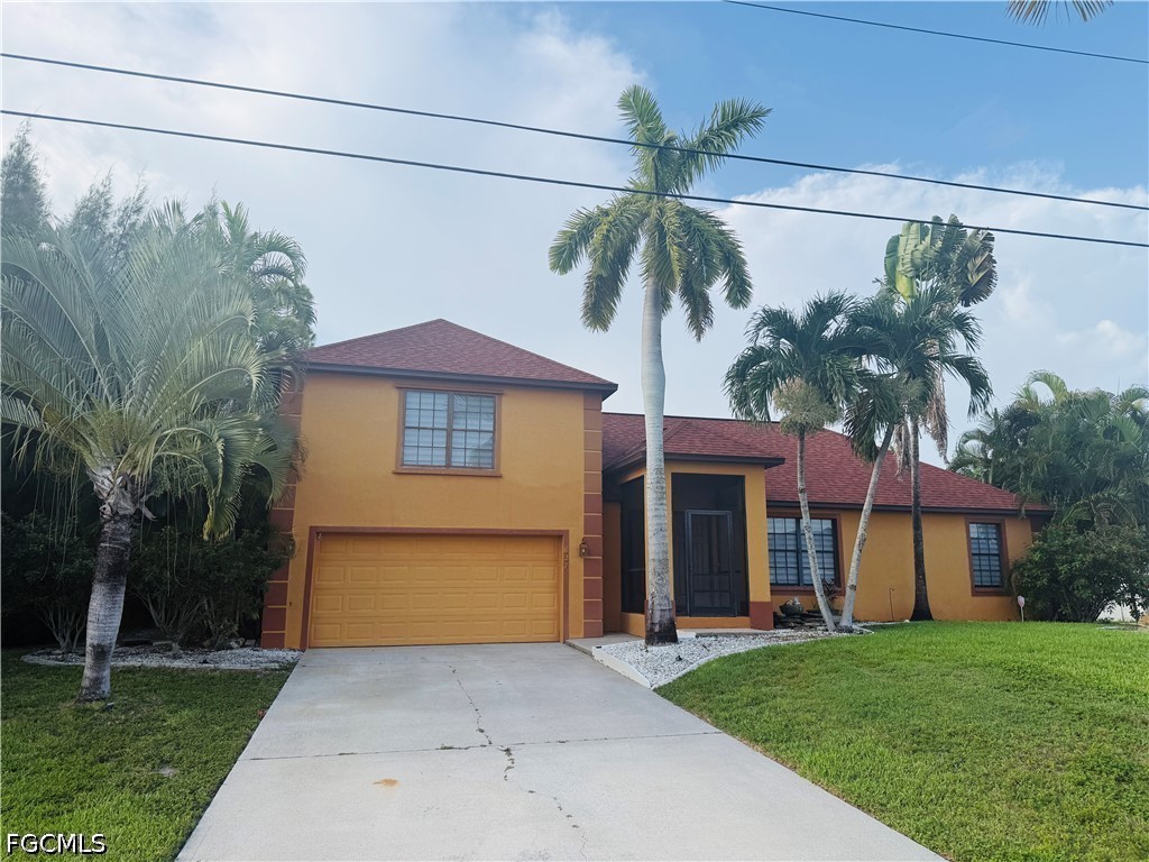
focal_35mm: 24
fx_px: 797
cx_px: 574
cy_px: 431
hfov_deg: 71.6
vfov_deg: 56.8
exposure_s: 1/2611
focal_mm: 6.76
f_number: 1.78
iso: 80
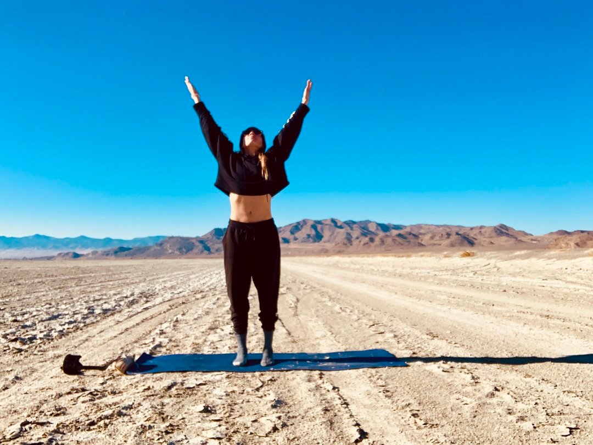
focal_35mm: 32
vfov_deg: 44.2
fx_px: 548
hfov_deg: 56.8
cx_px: 296
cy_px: 222
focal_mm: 2.87
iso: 20
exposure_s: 1/1832
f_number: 2.2
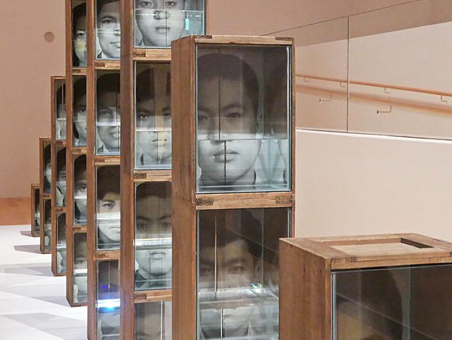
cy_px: 135
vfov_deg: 22.6
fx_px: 849
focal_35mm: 65
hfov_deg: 29.8
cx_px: 227
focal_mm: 19
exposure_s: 1/30
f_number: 4.4
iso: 3200
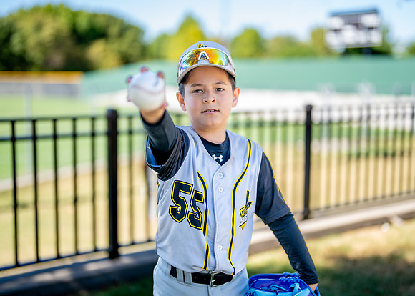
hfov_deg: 35.8
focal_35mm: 55
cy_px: 148
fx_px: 642
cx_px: 216
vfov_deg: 26.0
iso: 100
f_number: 1.2
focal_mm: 50
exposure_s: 1/1600
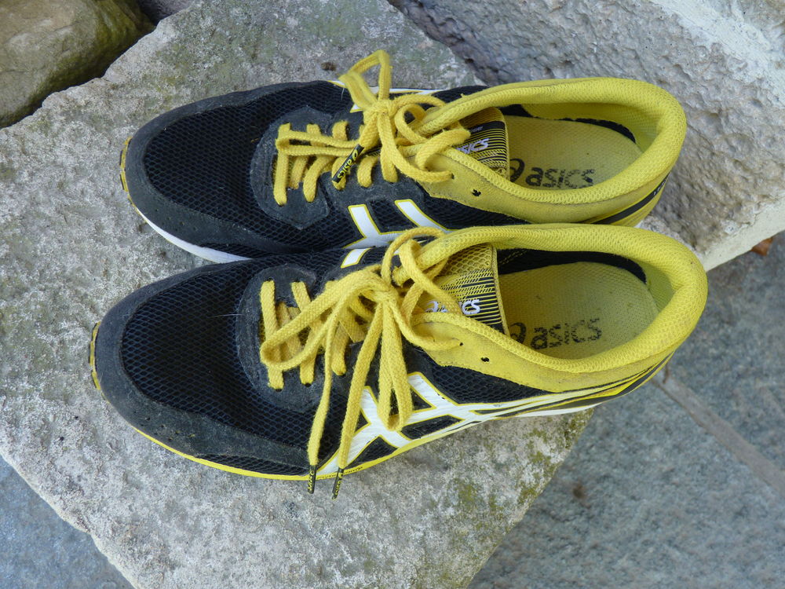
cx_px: 392
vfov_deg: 51.4
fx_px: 612
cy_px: 294
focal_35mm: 27
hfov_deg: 65.3
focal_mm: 4.8
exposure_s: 1/40
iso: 80
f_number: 2.8
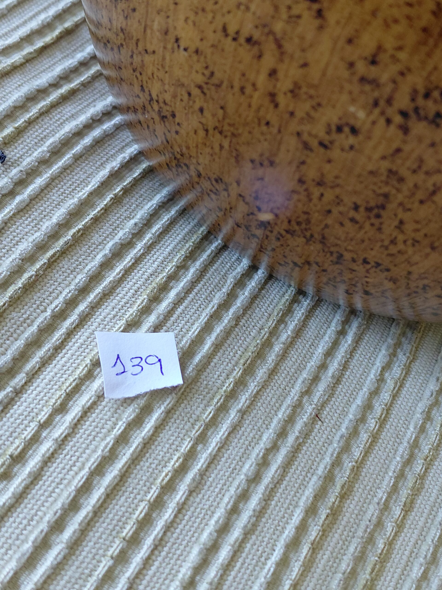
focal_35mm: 25
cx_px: 221
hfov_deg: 54.9
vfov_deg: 69.4
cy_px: 295
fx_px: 426
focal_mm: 4.69
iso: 250
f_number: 1.8
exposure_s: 1/60
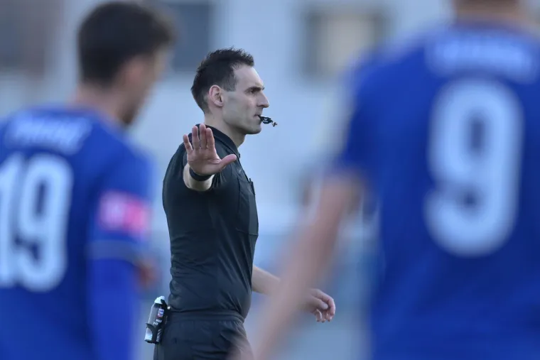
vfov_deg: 3.4
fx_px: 6001
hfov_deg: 5.2
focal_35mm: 400
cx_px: 270
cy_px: 180
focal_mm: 400
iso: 500
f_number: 2.8
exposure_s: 1/2000
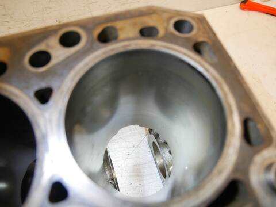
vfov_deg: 56.8
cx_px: 138
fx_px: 191
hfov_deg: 71.6
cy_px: 104
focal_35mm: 24
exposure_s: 1/60
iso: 320
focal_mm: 12
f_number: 3.5
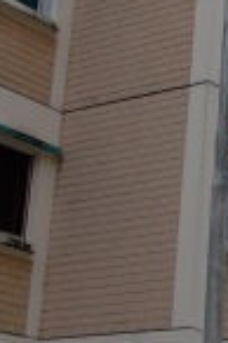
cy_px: 175
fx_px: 1076
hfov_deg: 11.2
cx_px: 414
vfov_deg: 18.1
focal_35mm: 113
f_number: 8
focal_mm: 20
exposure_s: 1/250
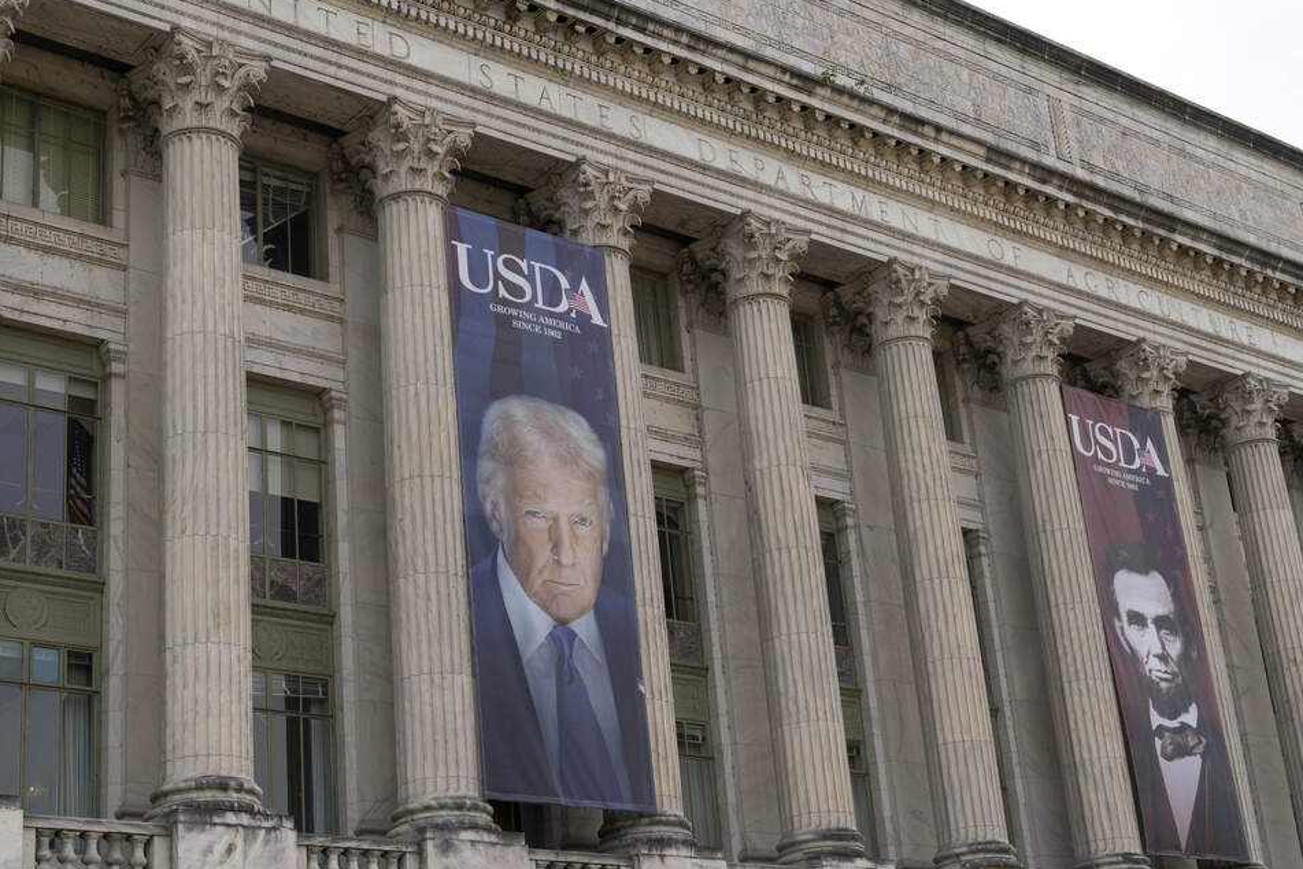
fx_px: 2027
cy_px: 464
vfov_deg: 24.2
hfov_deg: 35.6
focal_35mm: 56
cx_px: 634
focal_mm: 52
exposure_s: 1/640
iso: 100
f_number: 6.3
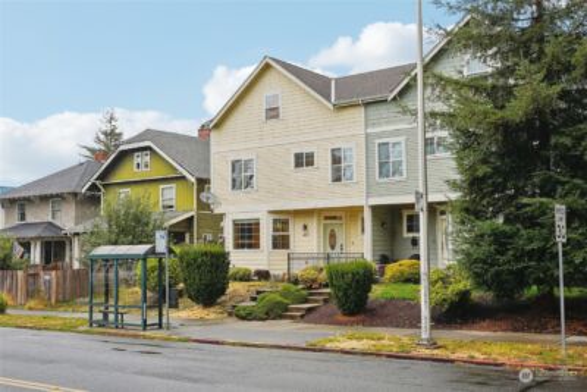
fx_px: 685
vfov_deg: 31.9
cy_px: 196
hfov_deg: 46.4
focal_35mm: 42
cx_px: 294
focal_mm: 28
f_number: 8
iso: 400
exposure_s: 1/60
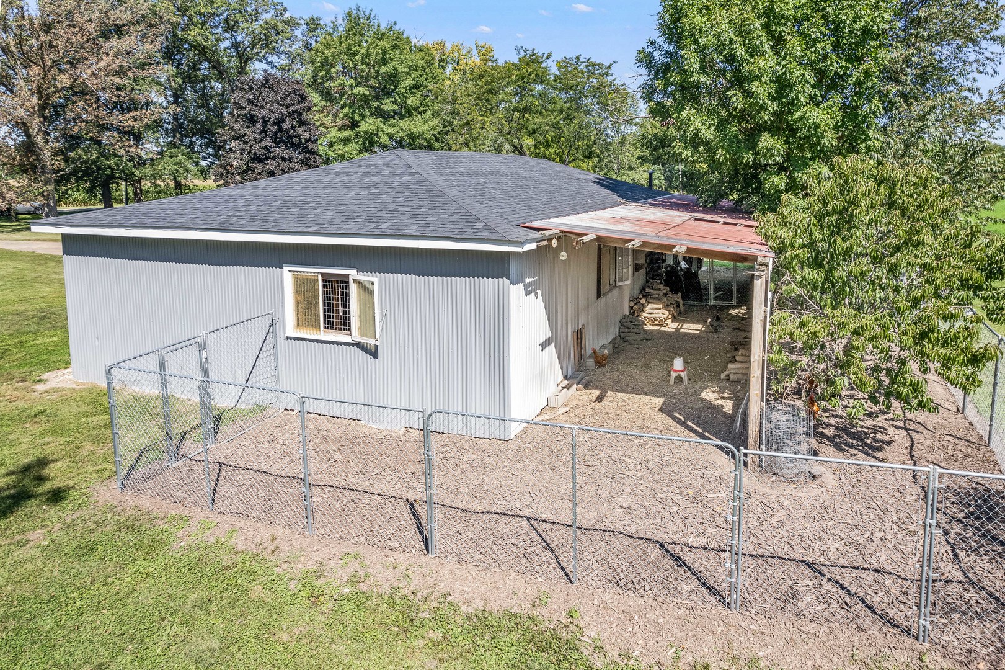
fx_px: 614
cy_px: 335
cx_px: 502
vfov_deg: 57.2
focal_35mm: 22
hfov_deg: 78.6
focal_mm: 8.38
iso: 100
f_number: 2.8
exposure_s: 1/730
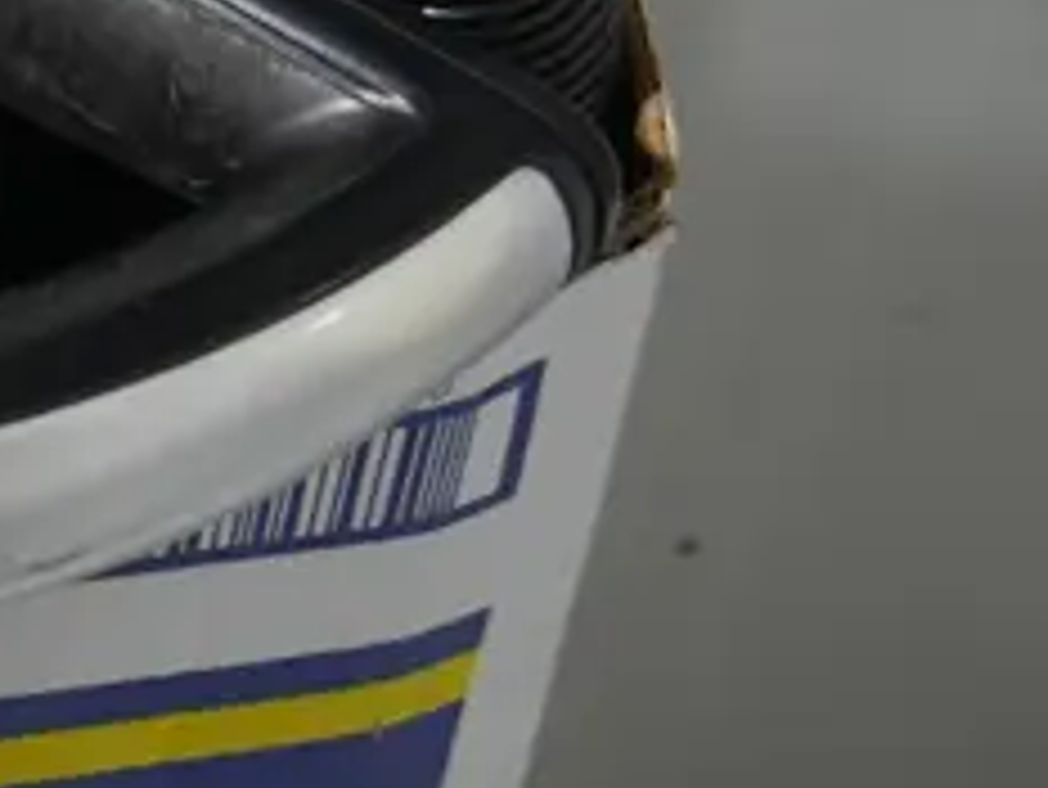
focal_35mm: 123
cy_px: -639
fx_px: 3726
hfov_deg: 14.2
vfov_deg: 11.2
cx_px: -823
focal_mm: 14
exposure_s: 1/60
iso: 400
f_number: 3.5
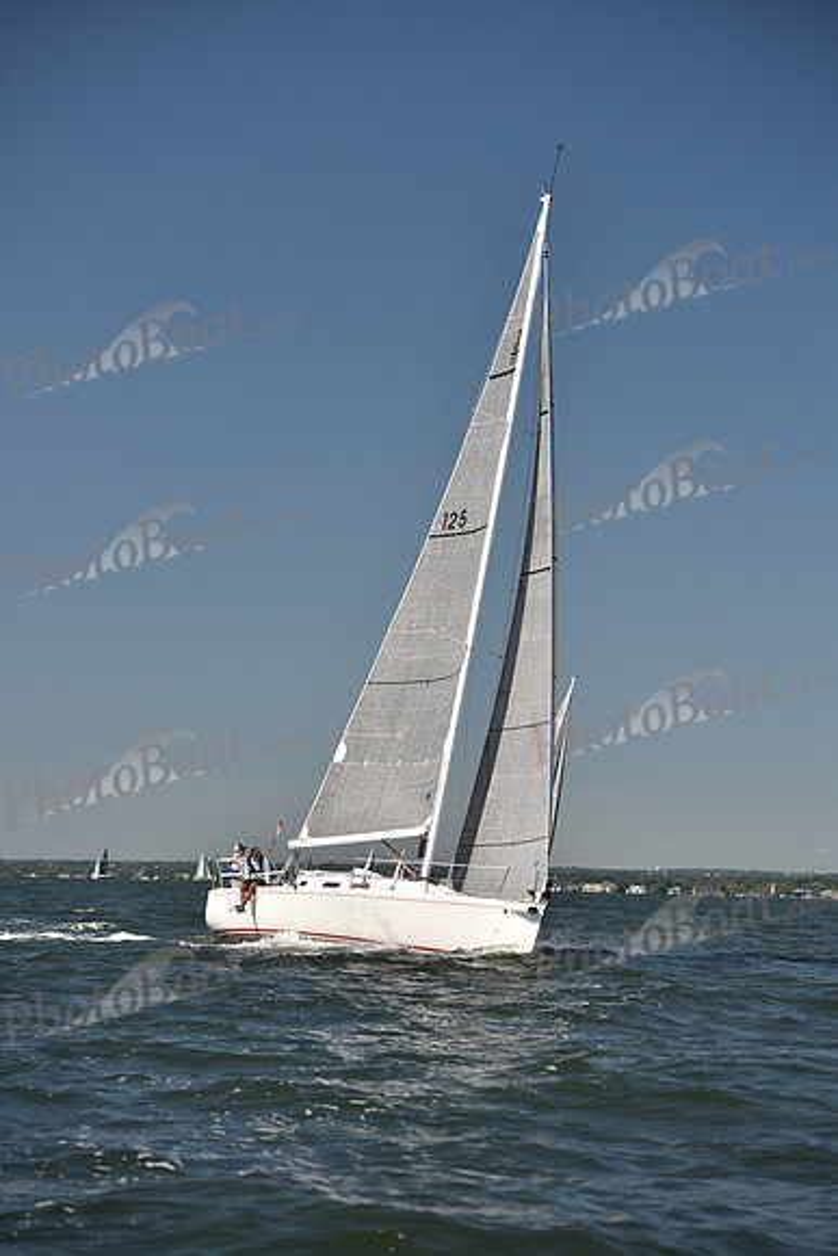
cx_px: 419
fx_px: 3210
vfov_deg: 22.1
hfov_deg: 14.9
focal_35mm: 92
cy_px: 628
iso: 250
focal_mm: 92
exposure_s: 1/1250
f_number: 4
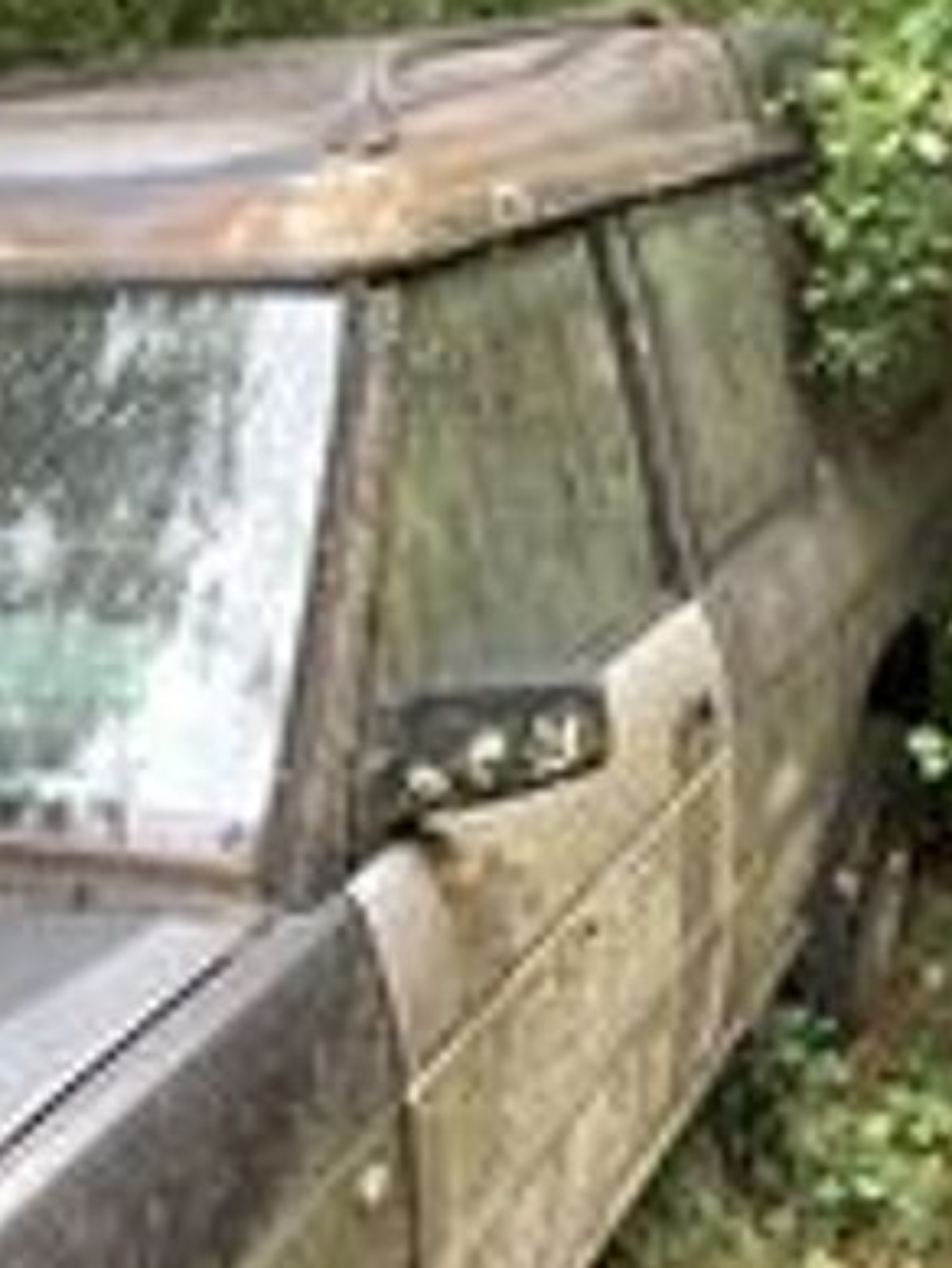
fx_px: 1869
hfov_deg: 28.5
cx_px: 597
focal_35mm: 51
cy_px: 561
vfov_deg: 37.4
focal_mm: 3.3
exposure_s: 1/50
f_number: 2.4
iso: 50
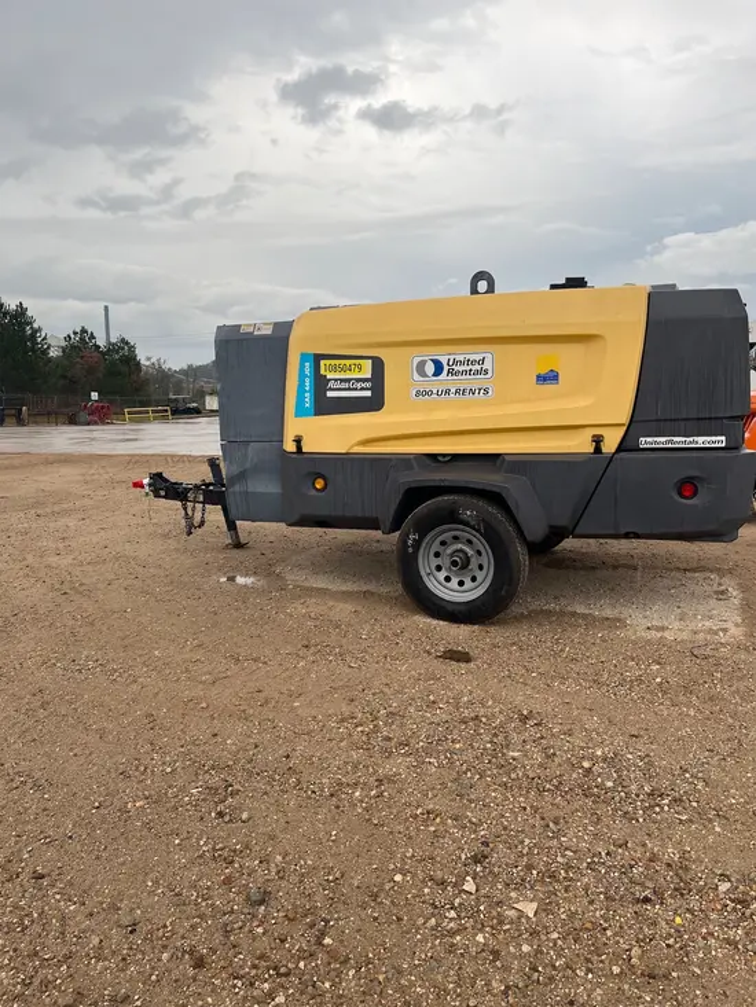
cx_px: 378
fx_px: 757
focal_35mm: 26
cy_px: 504
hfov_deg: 53.1
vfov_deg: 67.3
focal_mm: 5.1
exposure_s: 1/354
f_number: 1.6
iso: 50
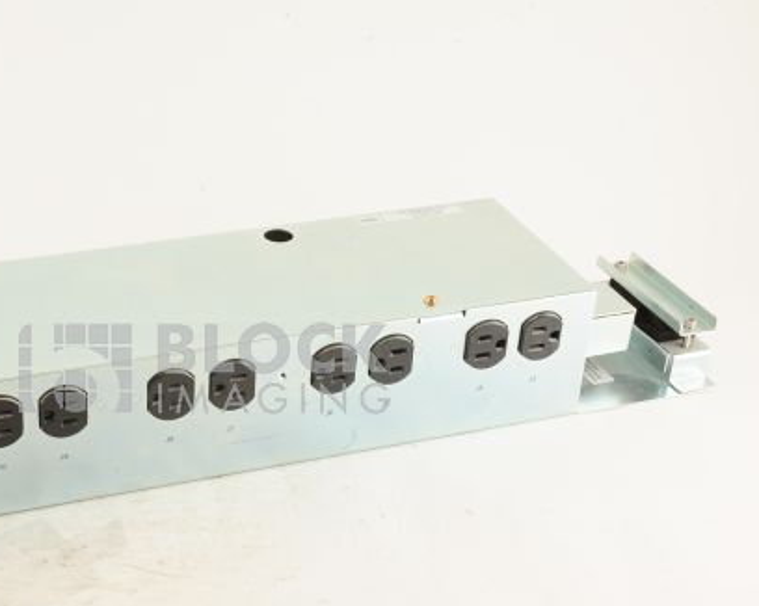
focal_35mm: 69
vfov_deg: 22.1
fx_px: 1549
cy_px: 369
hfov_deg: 27.2
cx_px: 205
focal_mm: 50
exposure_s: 1/200
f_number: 14
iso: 1600
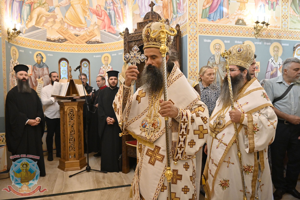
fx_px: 225
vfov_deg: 47.9
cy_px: 100
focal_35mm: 27
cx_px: 150
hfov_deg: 67.4
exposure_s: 1/125
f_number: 3.5
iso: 2200
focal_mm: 18
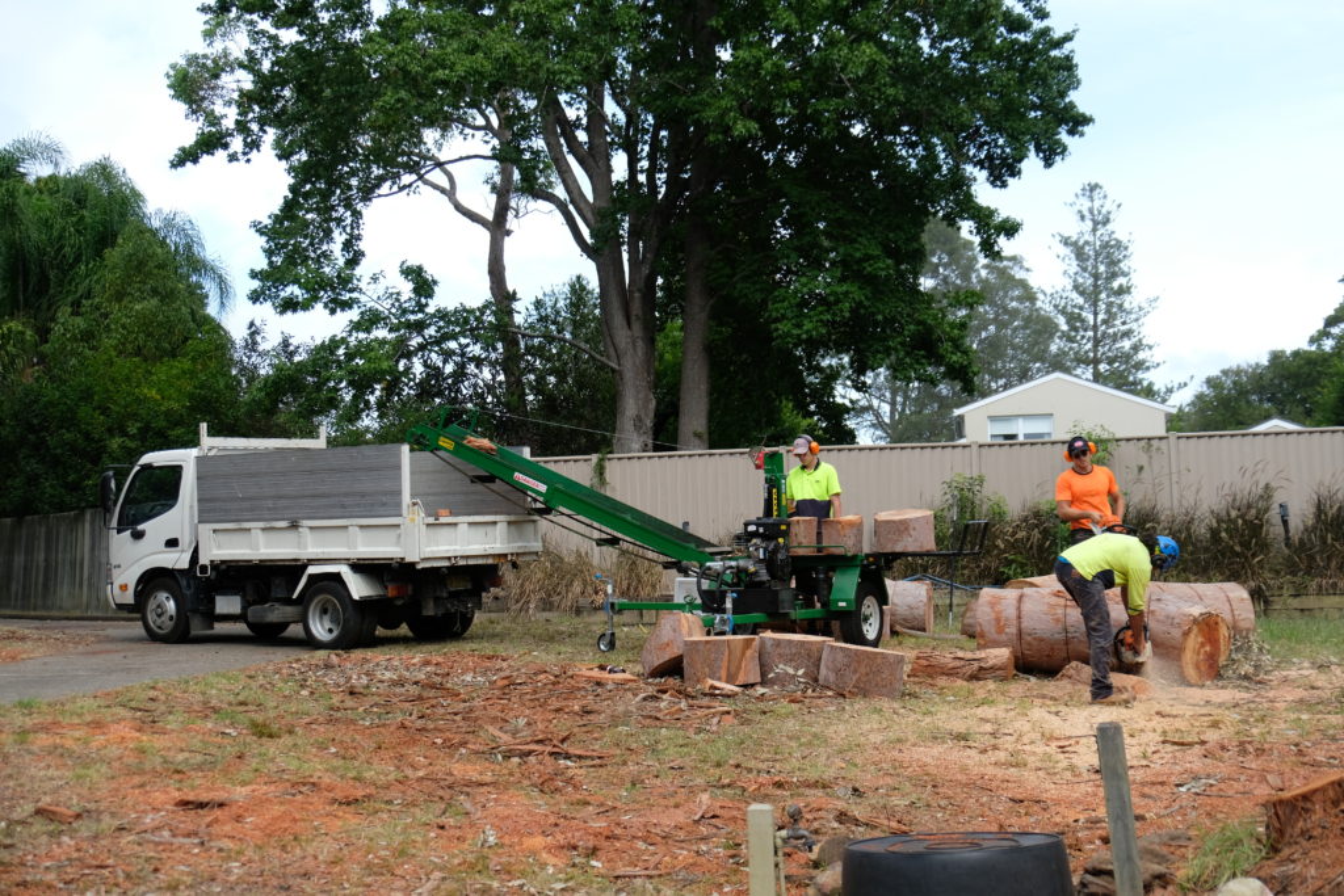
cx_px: 672
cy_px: 448
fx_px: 1829
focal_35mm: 49
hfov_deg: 40.3
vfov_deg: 27.5
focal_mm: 32.6
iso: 200
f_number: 4.3
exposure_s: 1/420
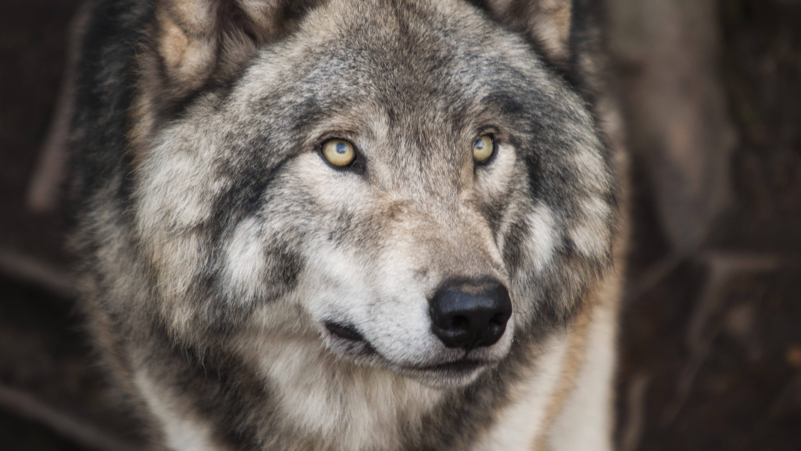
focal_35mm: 660
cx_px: 401
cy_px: 205
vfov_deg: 1.8
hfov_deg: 3.3
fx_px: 14018
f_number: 6.3
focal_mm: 420
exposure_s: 1/100
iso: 400
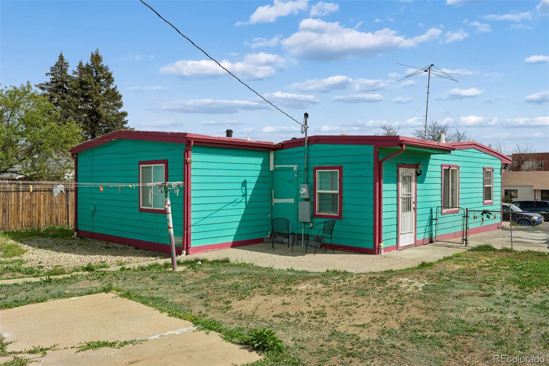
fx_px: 457
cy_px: 183
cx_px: 274
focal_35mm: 30
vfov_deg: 43.6
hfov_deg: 61.9
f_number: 9
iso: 400
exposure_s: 1/2000
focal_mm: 30
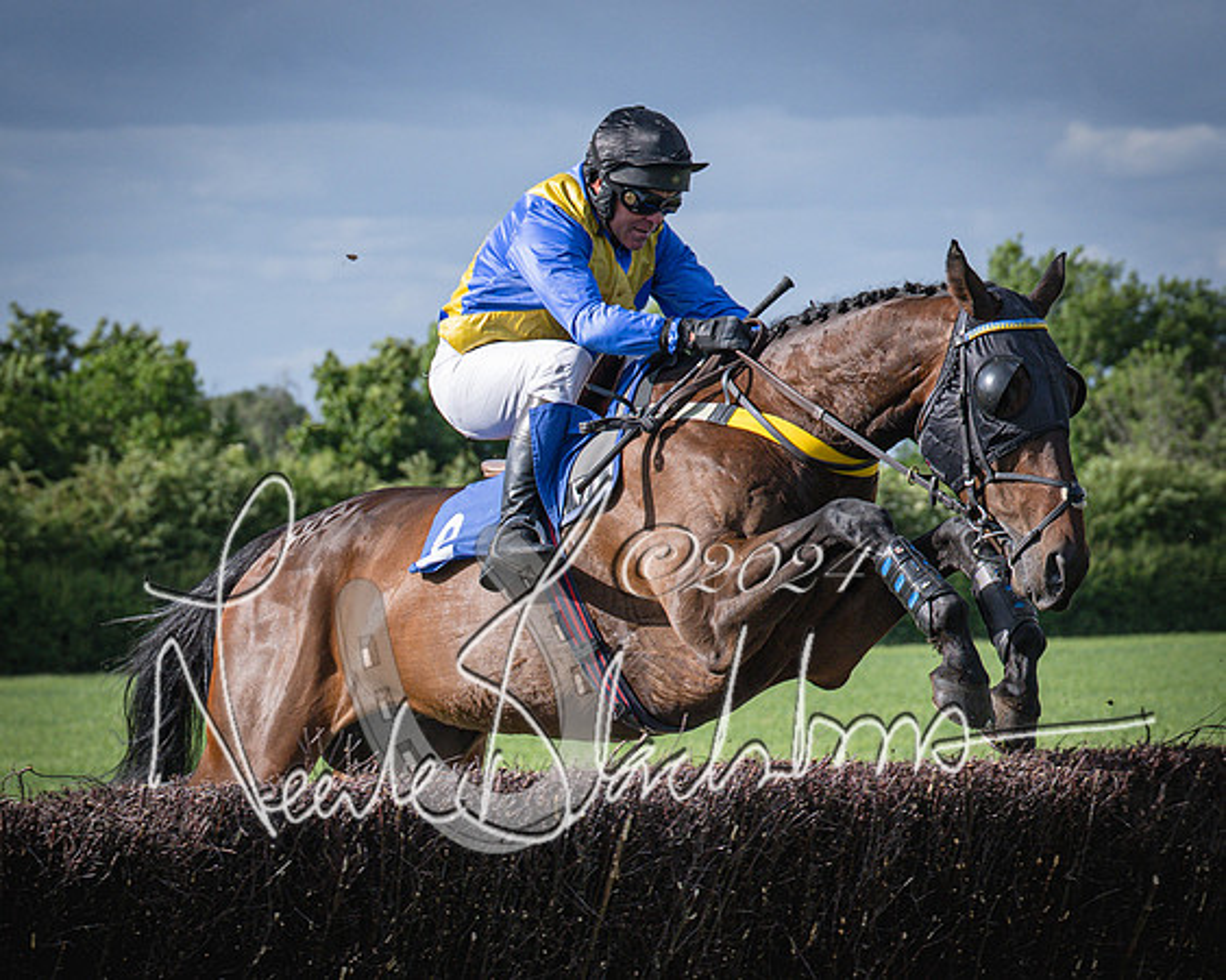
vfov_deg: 7.5
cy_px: 778
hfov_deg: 9.3
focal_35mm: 206
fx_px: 7490
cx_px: 275
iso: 200
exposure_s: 1/1600
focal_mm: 70
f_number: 4.5
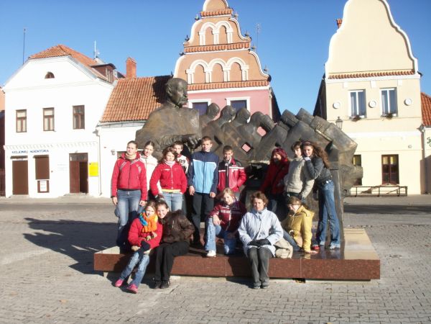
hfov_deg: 50.1
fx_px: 461
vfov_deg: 38.7
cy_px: 162
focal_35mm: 37
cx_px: 216
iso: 50
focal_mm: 7.7
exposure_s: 1/125
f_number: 7.1
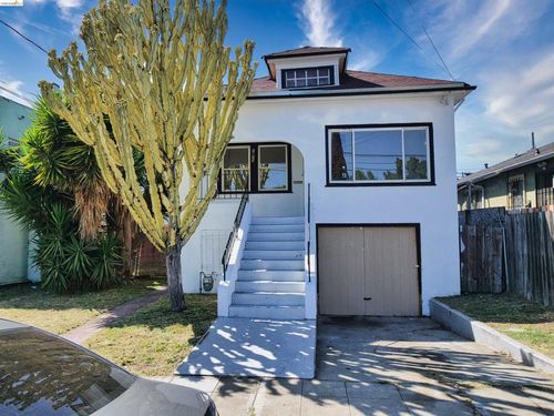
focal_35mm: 26
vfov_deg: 53.1
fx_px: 416
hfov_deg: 67.3
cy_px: 208
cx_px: 277
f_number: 6.3
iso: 100
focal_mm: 13
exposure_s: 1/400
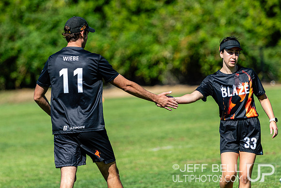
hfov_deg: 5.5
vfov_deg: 3.7
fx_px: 2902
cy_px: 72
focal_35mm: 372
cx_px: 132
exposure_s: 1/1600
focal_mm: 200
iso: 100
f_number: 3.2
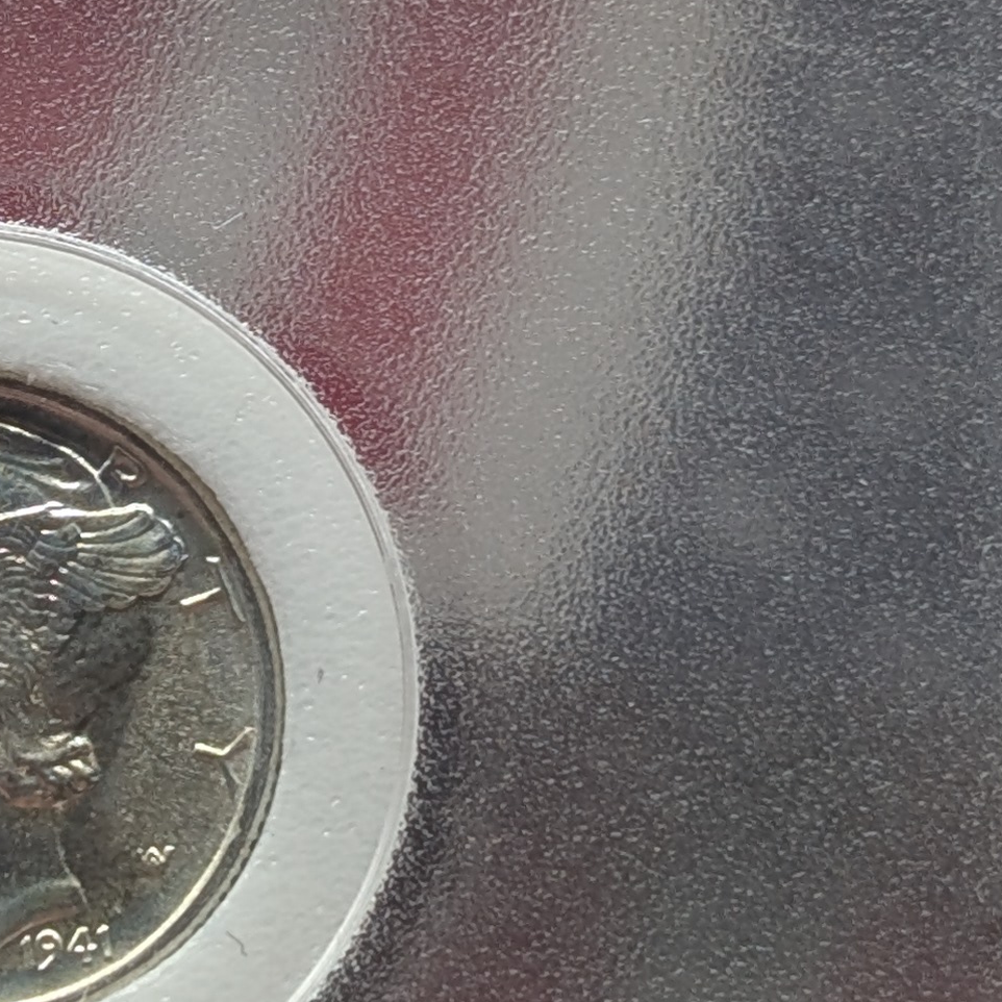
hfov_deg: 9.4
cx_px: 26
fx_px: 6026
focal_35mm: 184
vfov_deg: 9.5
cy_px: 262
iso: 19
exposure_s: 1/30.8
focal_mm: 6.9
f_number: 1.68
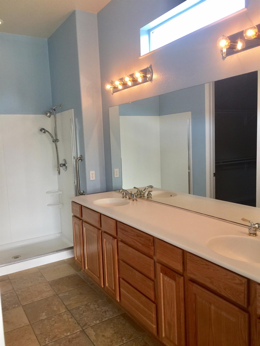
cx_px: 130
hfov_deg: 48.2
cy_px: 173
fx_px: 290
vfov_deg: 61.7
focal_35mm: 29
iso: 40
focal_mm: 4.15
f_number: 2.2
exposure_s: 1/30
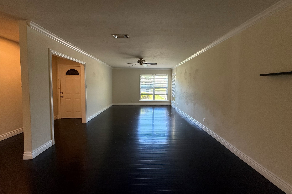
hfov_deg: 100.4
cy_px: 91
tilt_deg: -3.0
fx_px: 122
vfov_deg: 77.2
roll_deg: -0.7
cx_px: 149
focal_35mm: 15
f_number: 2.2
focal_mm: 2.22
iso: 160
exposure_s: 1/120
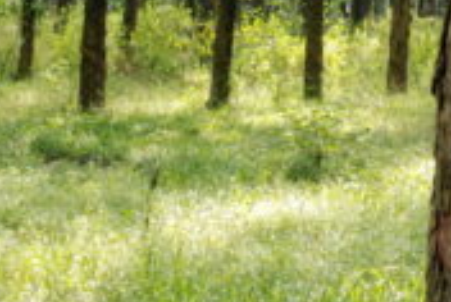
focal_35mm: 149
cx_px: 338
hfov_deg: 13.7
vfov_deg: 9.1
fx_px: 1875
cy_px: -17
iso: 100
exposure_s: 1/10
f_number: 13
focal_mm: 35
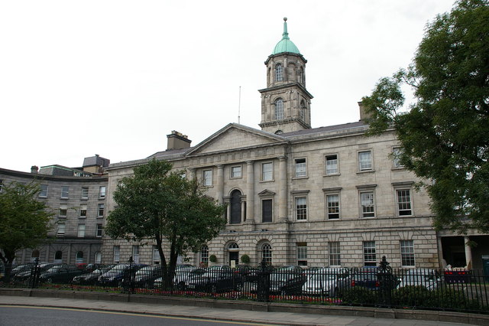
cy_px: 163
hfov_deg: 59.5
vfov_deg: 41.7
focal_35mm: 32
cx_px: 244
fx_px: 428
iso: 200
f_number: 6.7
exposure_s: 1/180
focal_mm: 21
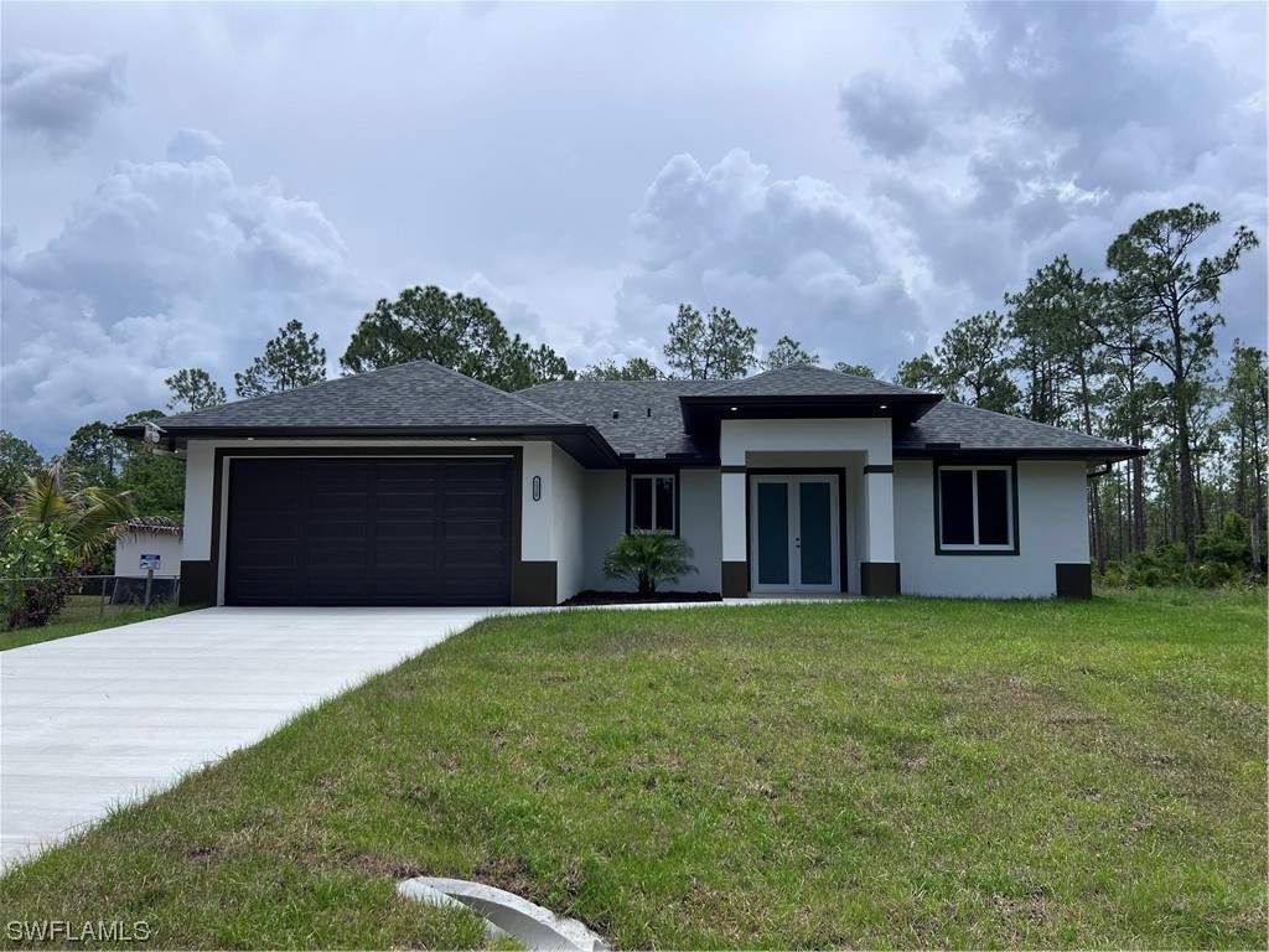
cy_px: 476
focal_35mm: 26
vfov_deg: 53.1
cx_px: 634
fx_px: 953
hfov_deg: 67.3
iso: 50
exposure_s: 1/6211
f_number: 1.5
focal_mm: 5.7
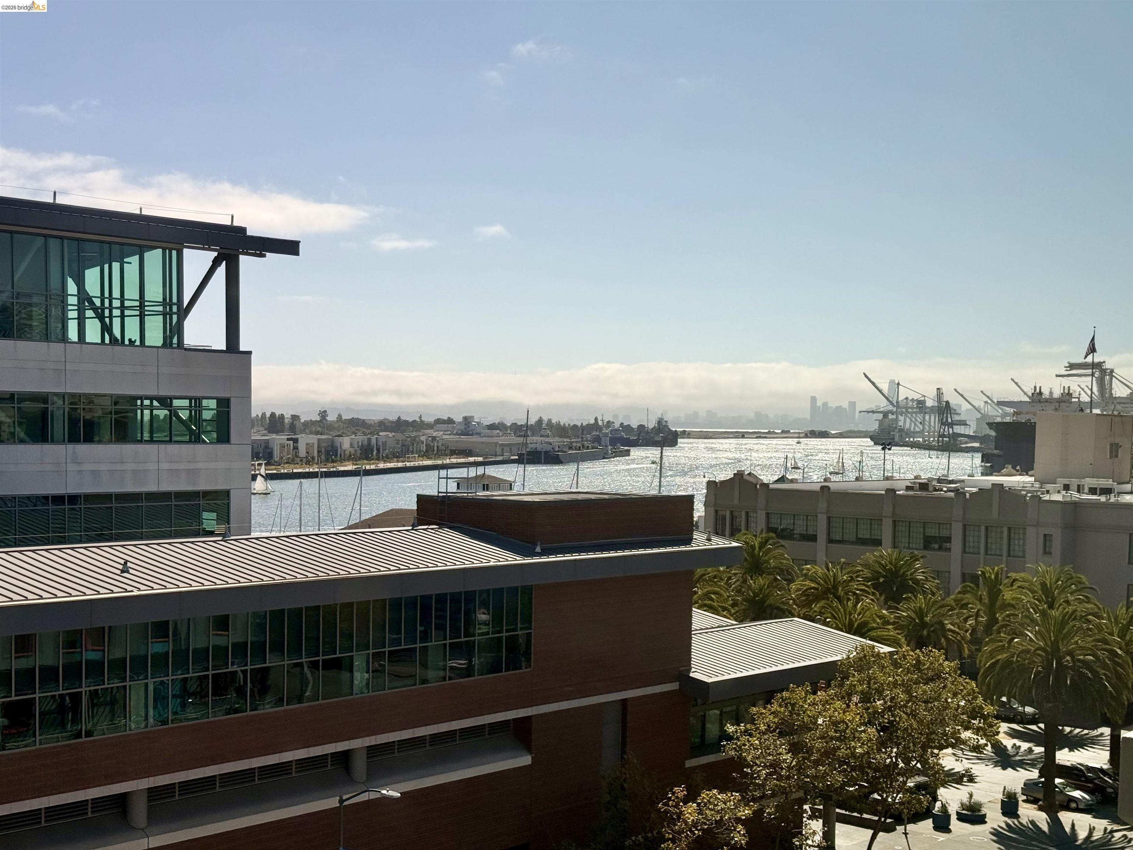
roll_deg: -1.0
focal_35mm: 48
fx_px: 1571
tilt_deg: +0.0
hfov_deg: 39.7
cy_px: 425
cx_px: 566
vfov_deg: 30.3
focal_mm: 6.76
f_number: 1.78
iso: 64
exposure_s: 1/8772
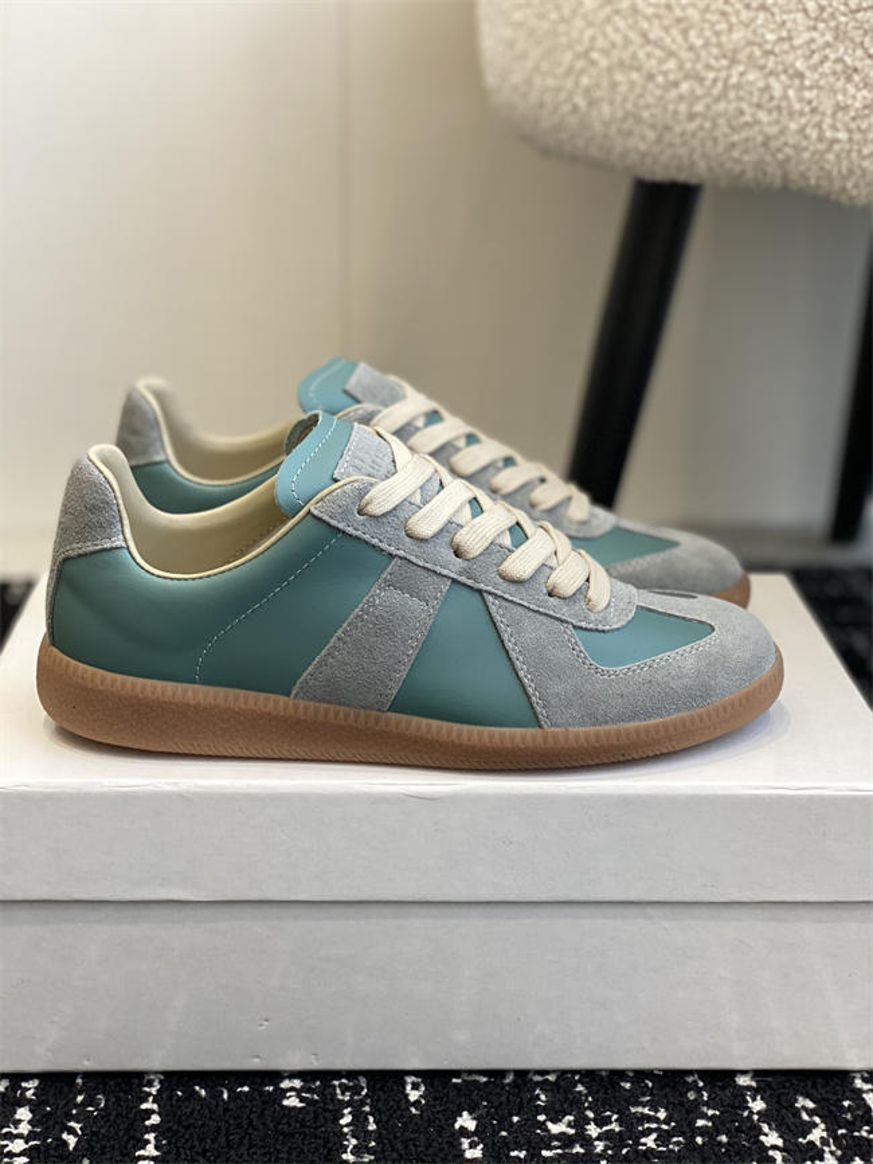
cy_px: 582
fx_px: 1748
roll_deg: -0.9
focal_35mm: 52
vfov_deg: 36.8
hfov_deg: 28.0
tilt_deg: -18.9
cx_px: 436
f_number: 2
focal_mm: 6
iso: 64
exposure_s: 1/122
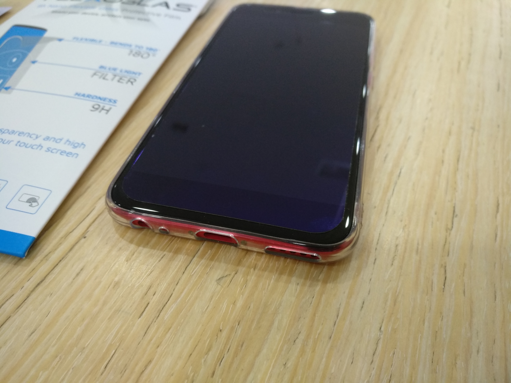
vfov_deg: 61.1
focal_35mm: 22
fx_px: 325
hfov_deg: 76.4
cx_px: 256
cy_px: 192
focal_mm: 3.81
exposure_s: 1/33
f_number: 2.2
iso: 400
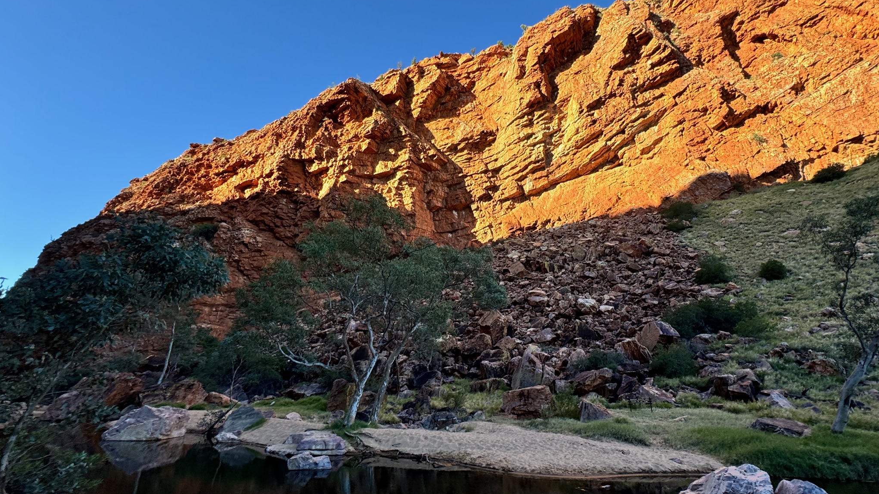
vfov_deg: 61.0
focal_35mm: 18
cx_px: 476
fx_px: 420
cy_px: 252
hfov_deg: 92.5
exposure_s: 1/311
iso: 40
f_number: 2.2
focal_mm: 2.22
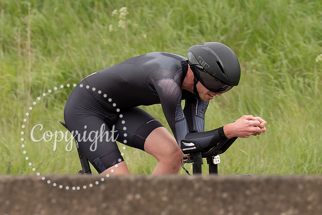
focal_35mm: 715
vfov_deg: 1.9
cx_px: 300
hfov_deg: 2.9
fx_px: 6393
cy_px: 101
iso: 250
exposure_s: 1/1000
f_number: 4
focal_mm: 200
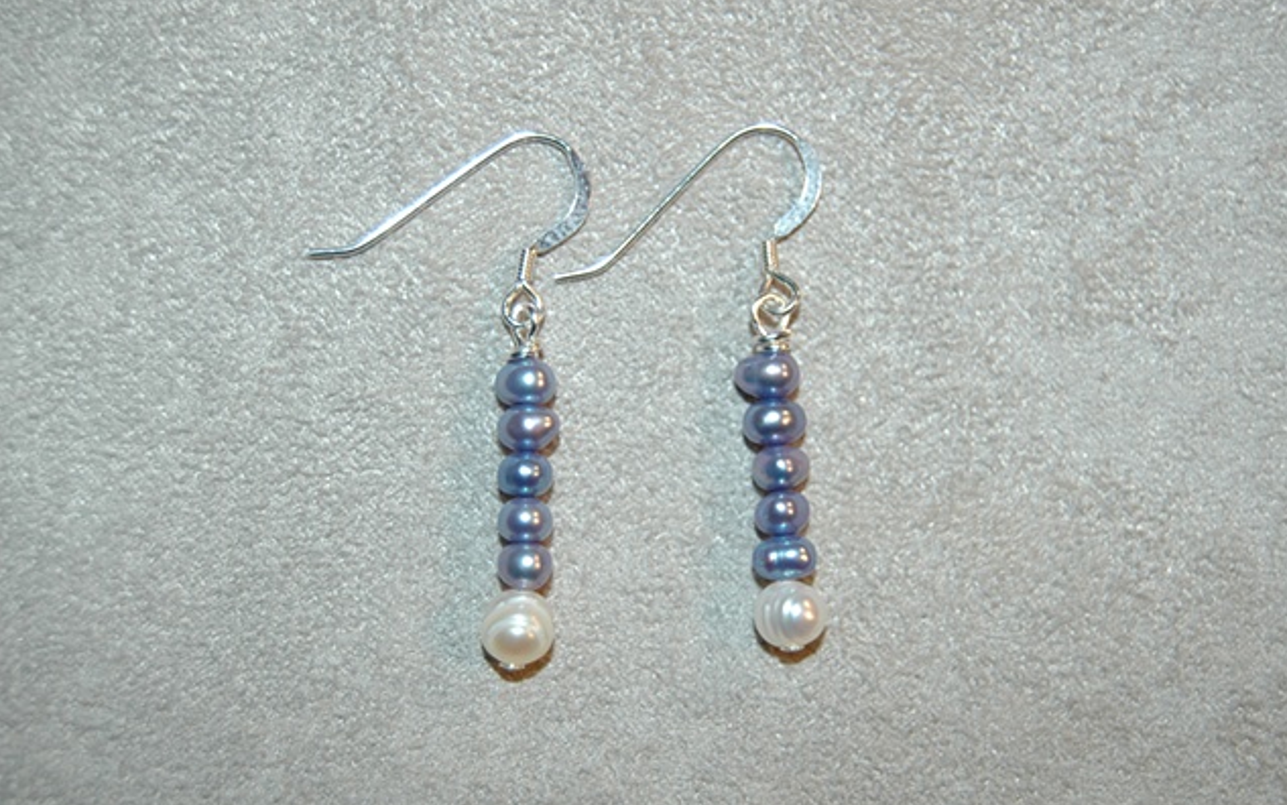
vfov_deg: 18.4
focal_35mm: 71
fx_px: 2491
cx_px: 649
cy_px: 416
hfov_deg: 29.0
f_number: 5.3
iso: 200
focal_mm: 46
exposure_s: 1/60
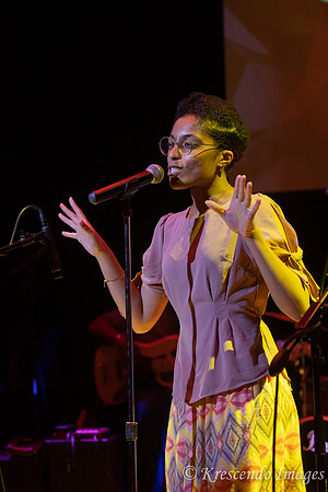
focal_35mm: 105
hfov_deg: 13.0
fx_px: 1435
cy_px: 246
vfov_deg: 19.5
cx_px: 164
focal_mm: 70
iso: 1600
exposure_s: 1/200
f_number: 2.8
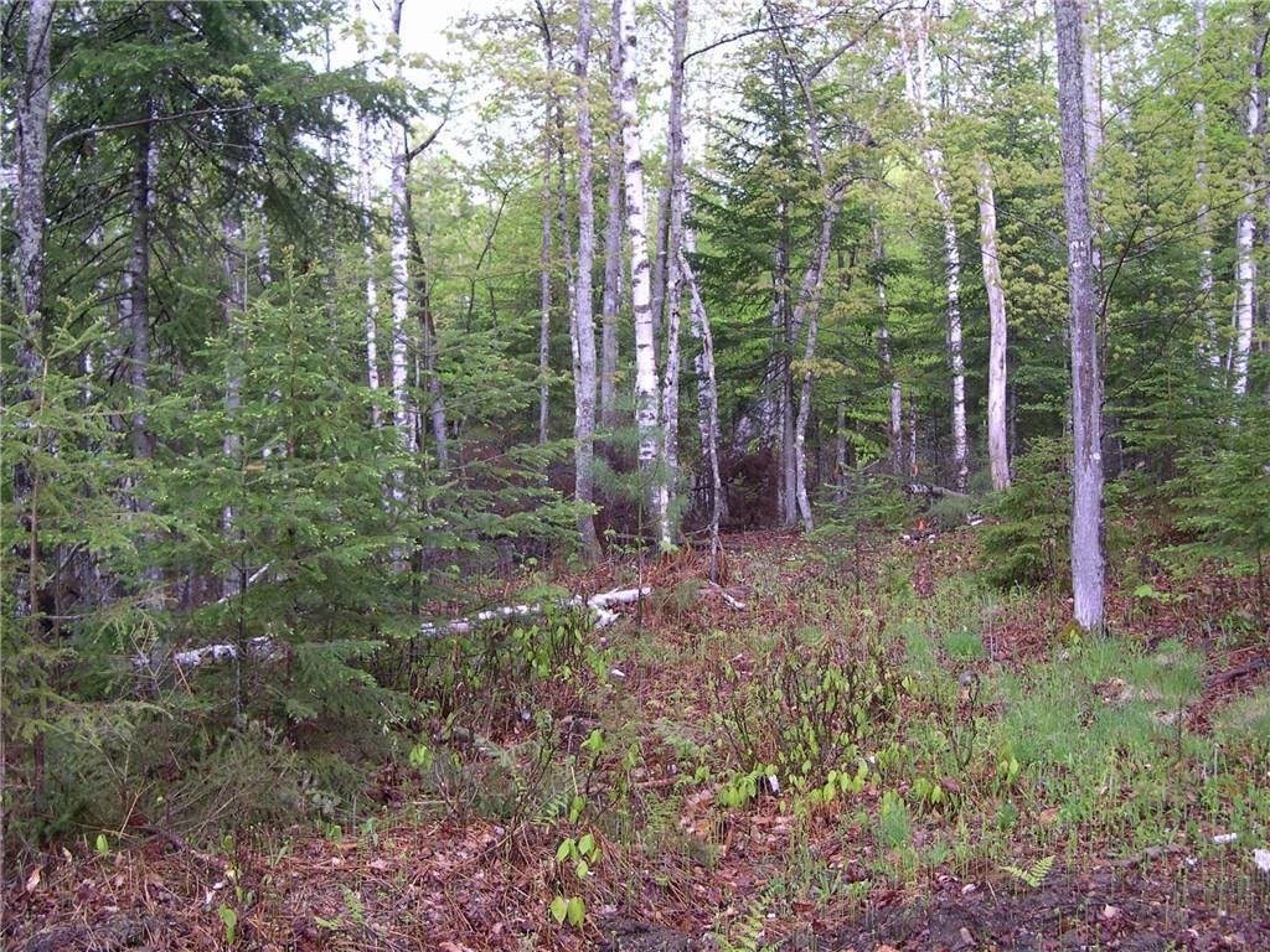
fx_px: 1394
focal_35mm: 38
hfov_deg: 49.0
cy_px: 476
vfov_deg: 37.7
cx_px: 635
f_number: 2.8
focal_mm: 8
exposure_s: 1/31.8
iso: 100
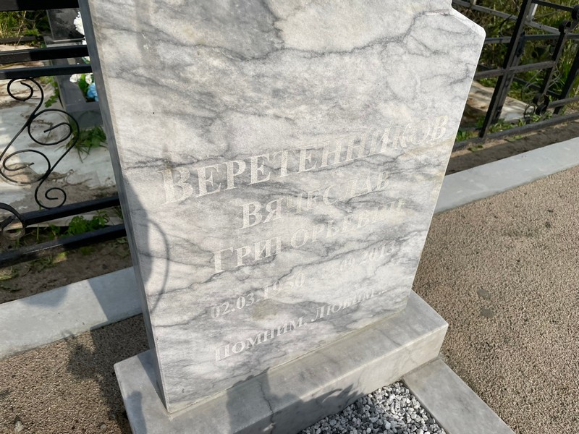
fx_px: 435
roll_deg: -3.9
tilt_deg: -35.7
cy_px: 217
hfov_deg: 67.3
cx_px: 290
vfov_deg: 53.1
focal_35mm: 26
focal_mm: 4.2
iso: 32
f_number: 1.6
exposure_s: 1/4651
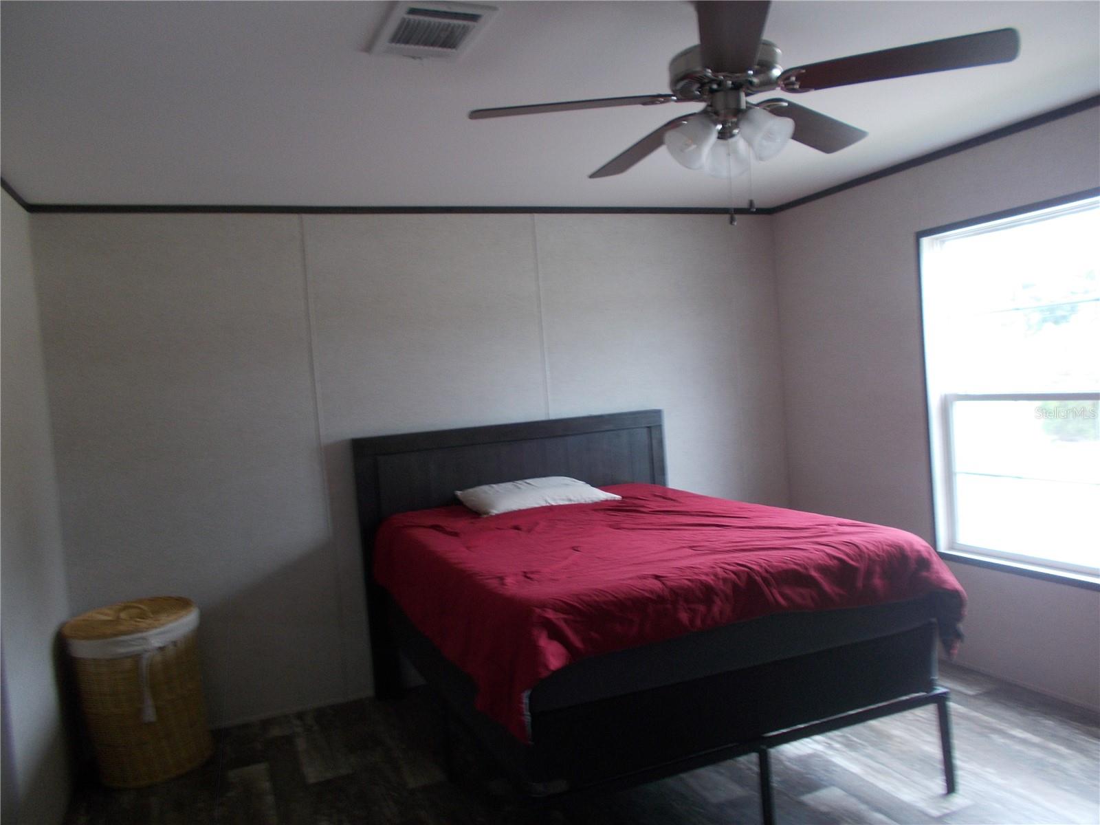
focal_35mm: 26
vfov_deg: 53.1
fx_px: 826
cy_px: 412
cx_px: 550
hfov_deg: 67.3
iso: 125
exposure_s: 1/25
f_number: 3.2
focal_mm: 4.6
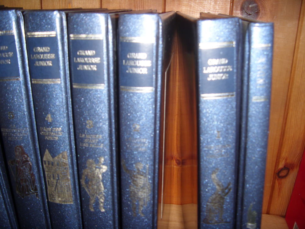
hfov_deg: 58.4
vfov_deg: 45.4
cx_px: 152
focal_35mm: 31
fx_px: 273
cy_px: 114
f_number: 3.5
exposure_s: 1/30
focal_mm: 6.3
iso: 50
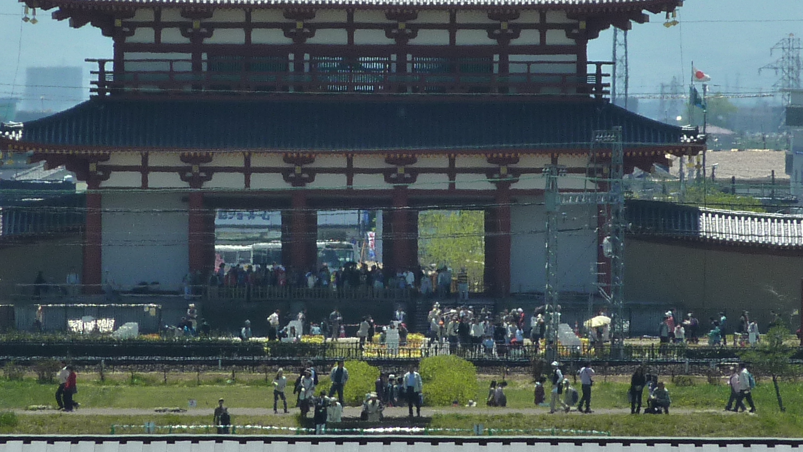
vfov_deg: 1.6
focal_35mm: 758
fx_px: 16140
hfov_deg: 2.9
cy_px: 163
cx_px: 395
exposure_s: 1/500
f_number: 5.6
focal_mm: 49.2
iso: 125
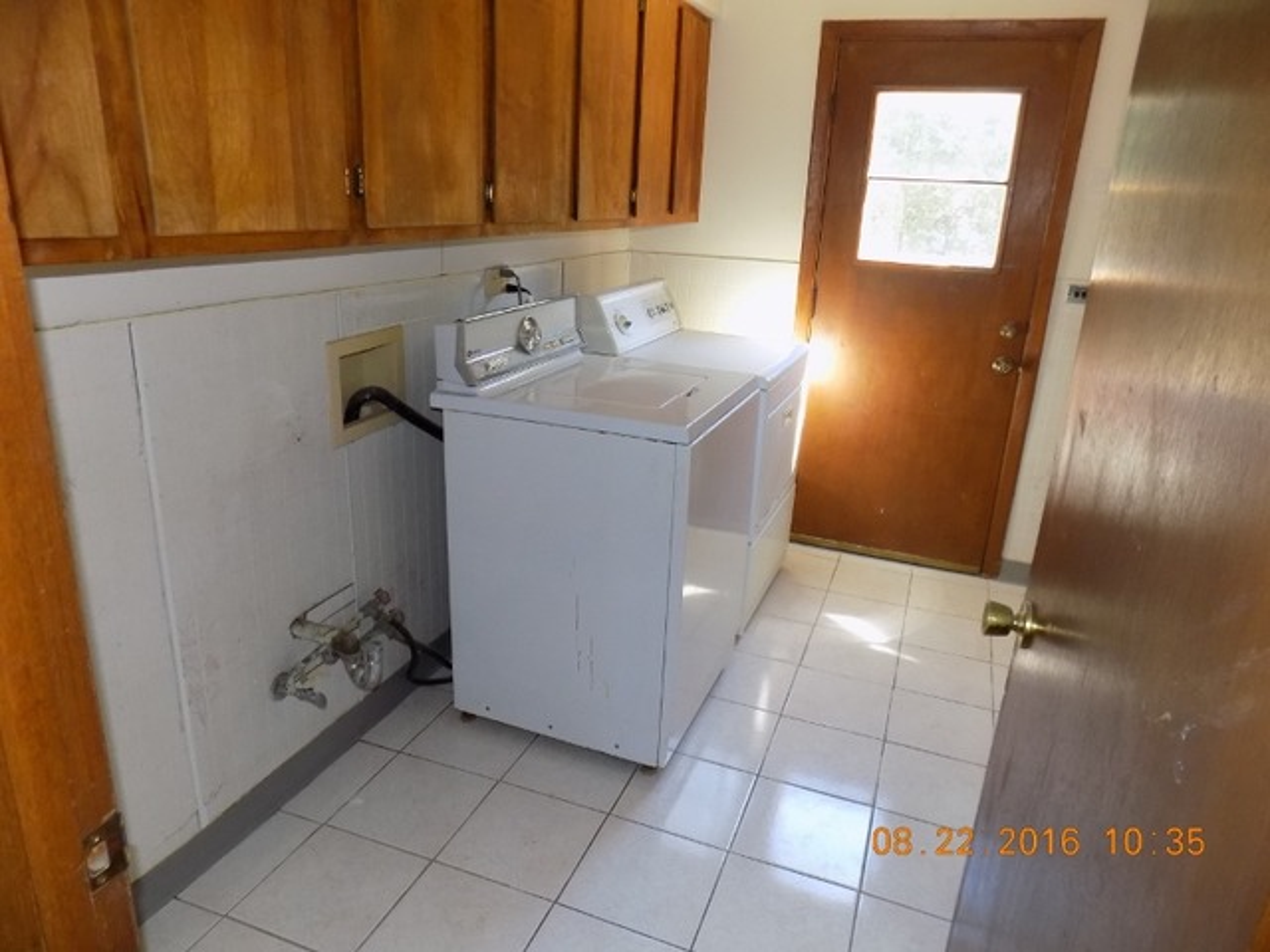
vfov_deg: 58.9
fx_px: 844
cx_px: 635
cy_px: 476
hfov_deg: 73.9
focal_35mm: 23
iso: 200
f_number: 3.1
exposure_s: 1/30
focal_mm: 4
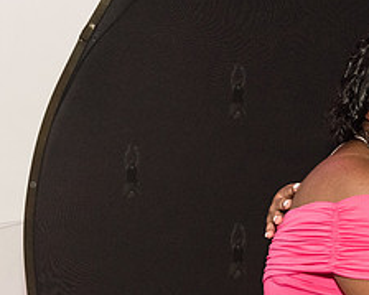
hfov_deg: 20.9
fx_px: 928
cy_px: 169
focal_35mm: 85
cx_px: 450
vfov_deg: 18.0
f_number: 4.5
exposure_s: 1/200
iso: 4000
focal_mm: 35
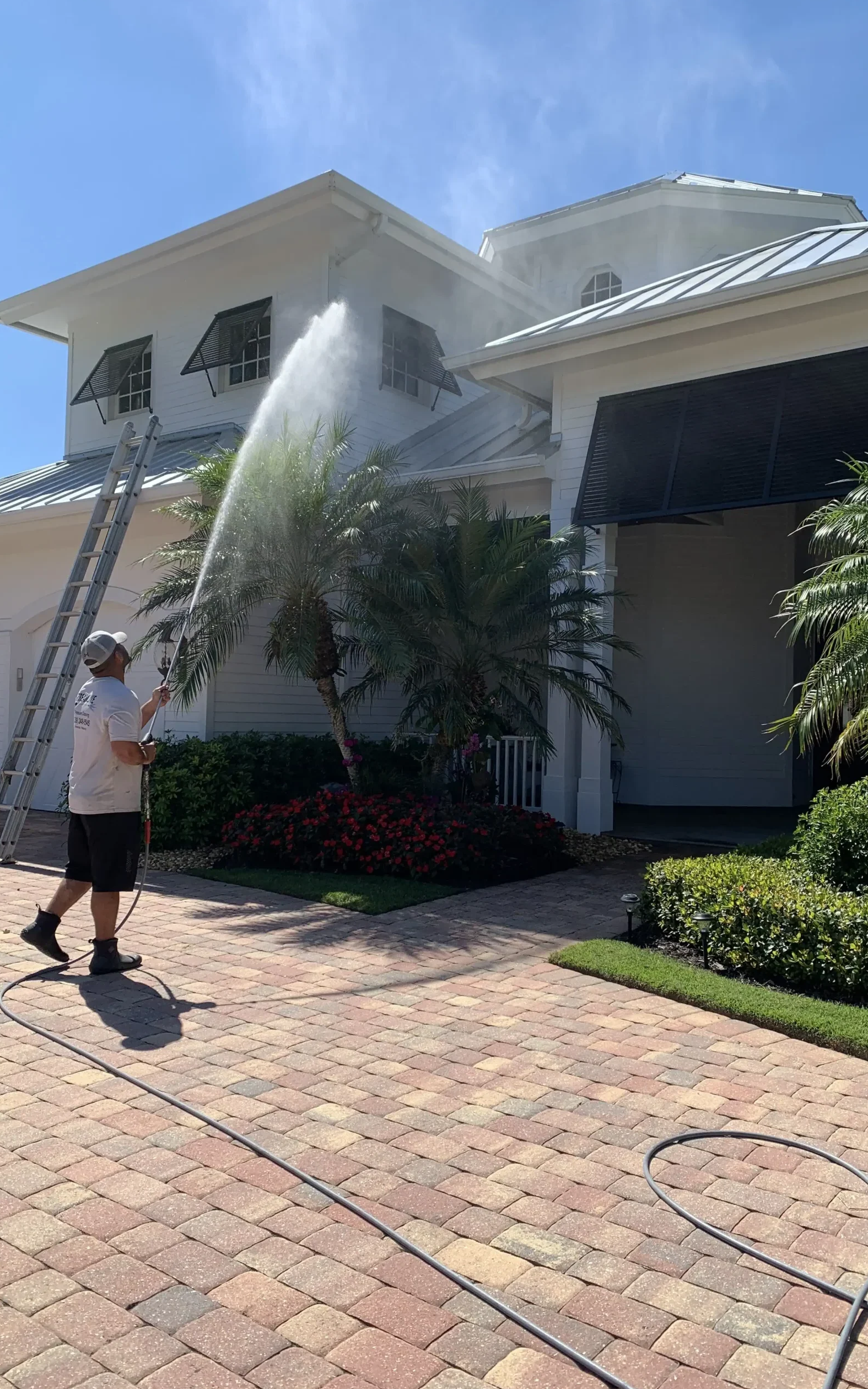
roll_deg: -1.5
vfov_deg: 66.5
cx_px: 462
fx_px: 1060
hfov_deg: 44.5
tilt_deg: +3.3
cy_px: 703
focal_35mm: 28
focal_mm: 4.25
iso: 25
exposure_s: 1/2075
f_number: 1.8
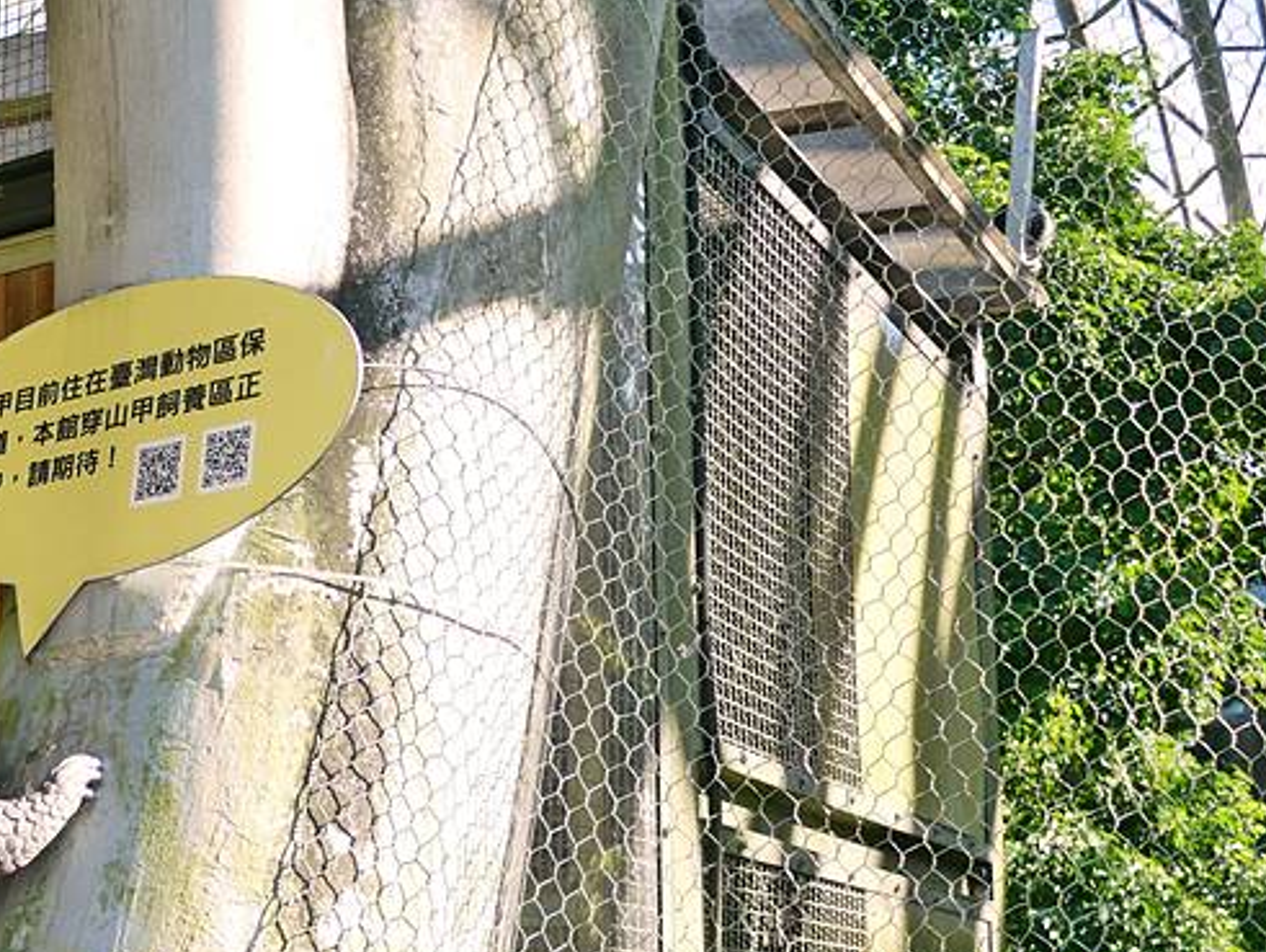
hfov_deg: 32.1
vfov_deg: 25.1
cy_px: 801
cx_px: 119
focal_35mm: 57
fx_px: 2086
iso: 200
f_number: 3.2
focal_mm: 14
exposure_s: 1/640
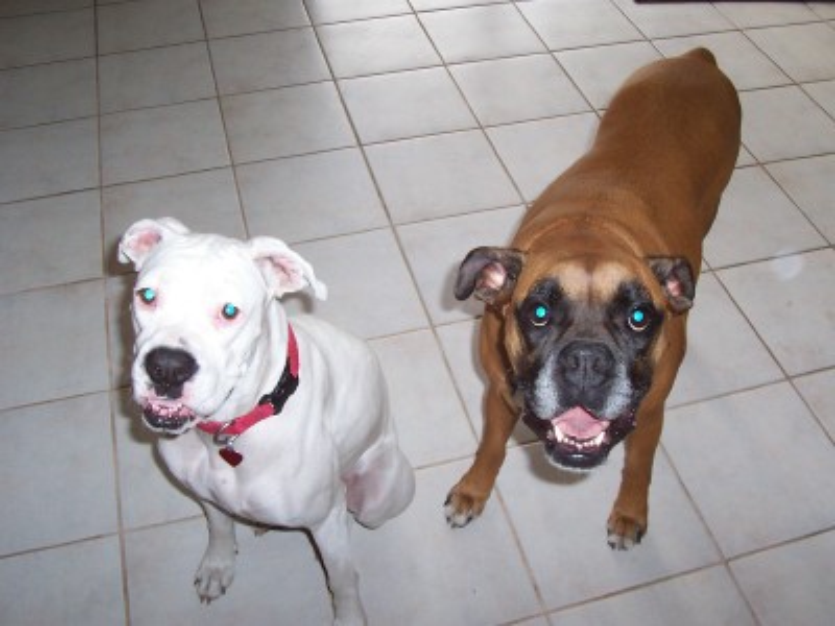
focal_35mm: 37
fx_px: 893
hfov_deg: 50.1
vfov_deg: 38.7
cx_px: 418
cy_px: 313
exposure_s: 1/60
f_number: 2.8
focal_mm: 5.6
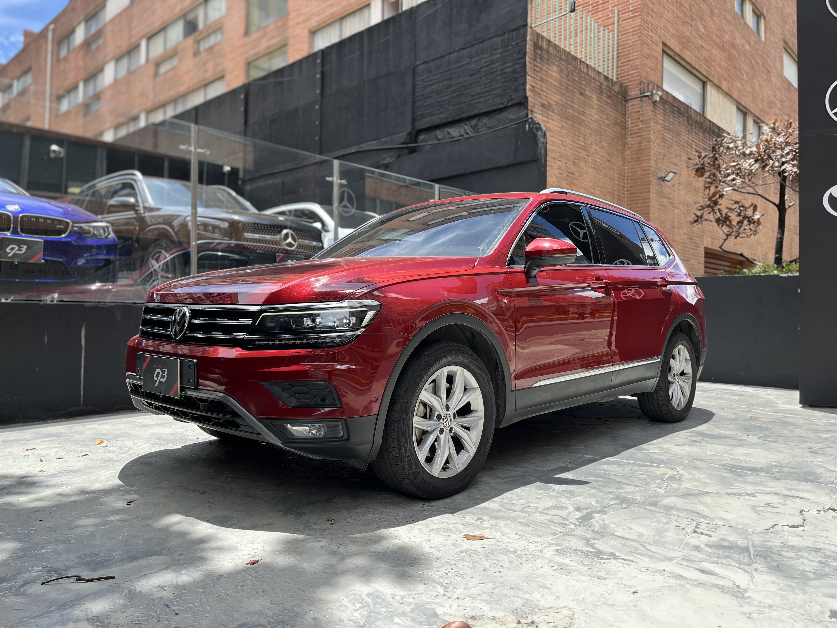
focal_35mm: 26
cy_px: 314
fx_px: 629
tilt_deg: +0.6
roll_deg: -0.8
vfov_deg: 53.1
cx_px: 418
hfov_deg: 67.3
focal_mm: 5.1
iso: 50
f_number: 1.6
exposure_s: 1/772
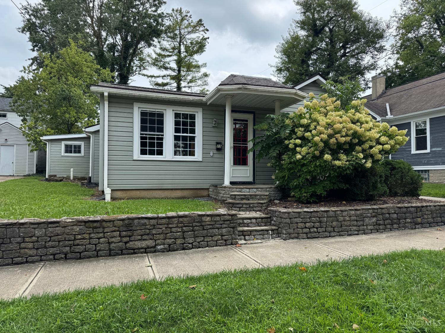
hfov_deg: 71.6
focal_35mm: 24
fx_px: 309
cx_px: 222
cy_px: 166
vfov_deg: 56.8
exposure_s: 1/1560
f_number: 1.78
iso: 80
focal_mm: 6.76
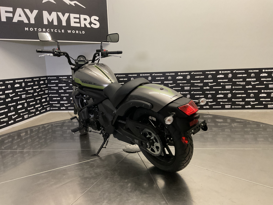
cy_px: 102
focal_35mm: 29
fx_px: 229
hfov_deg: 61.7
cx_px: 136
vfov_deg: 48.2
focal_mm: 3
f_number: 1.8
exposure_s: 1/60
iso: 250
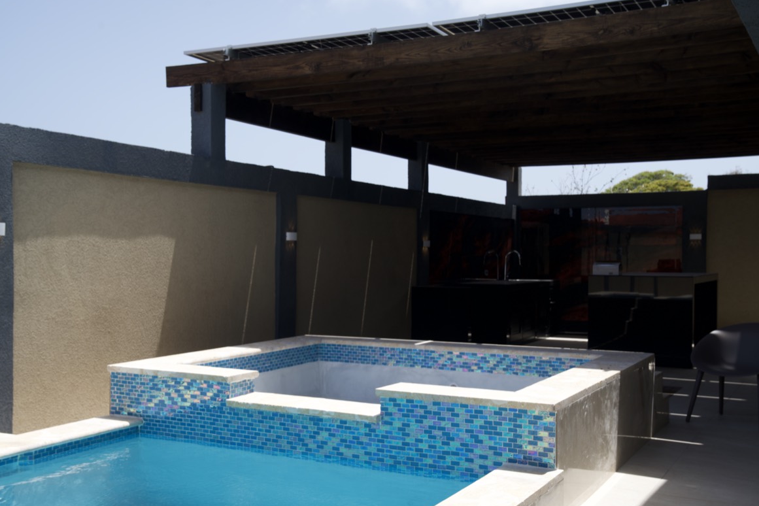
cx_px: 361
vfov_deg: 31.2
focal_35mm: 43
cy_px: 274
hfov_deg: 45.4
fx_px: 907
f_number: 9
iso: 100
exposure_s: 1/125
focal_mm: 39
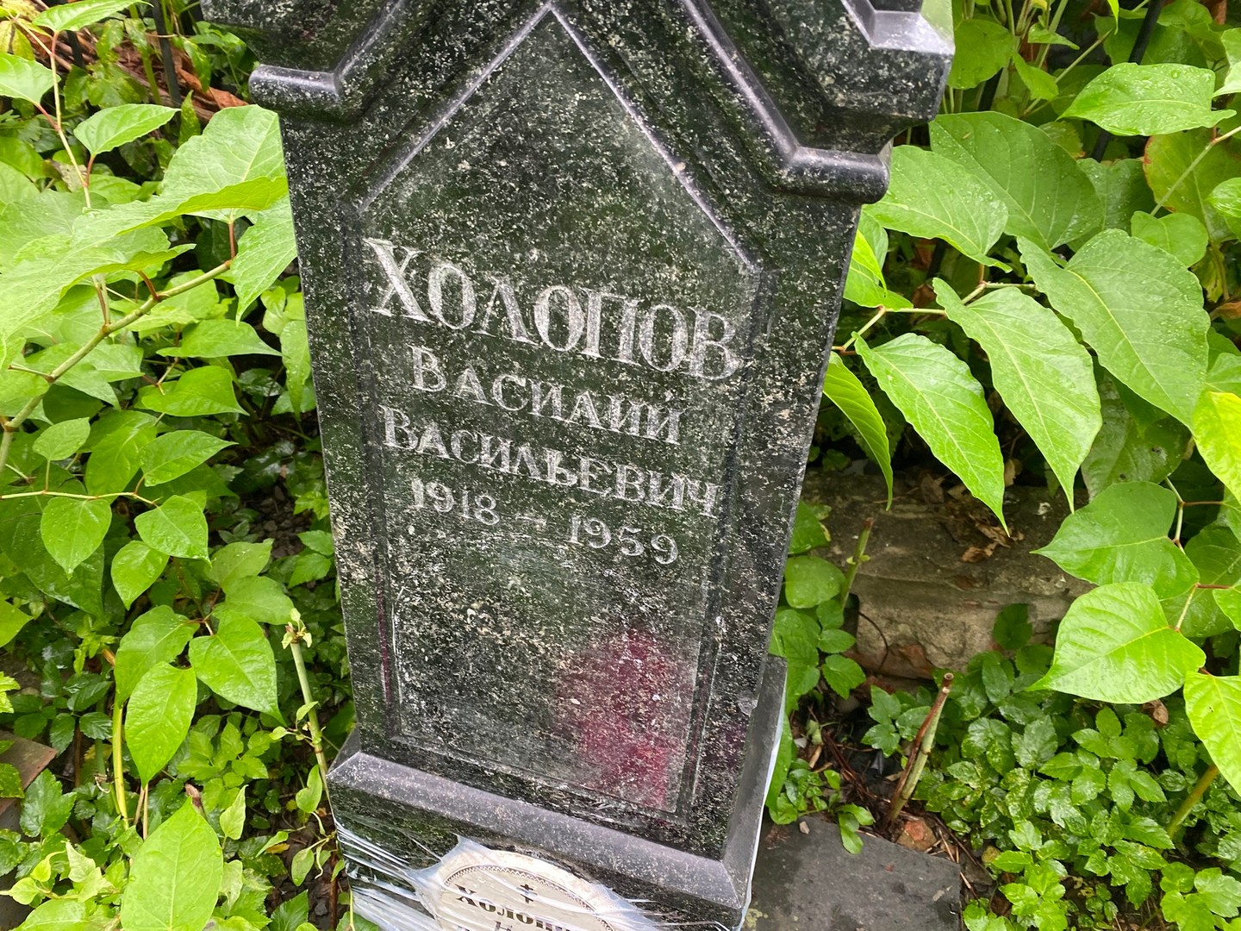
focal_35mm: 26
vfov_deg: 53.1
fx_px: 932
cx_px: 620
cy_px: 466
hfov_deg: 67.3
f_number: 1.8
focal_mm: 4.25
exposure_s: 1/115
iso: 125
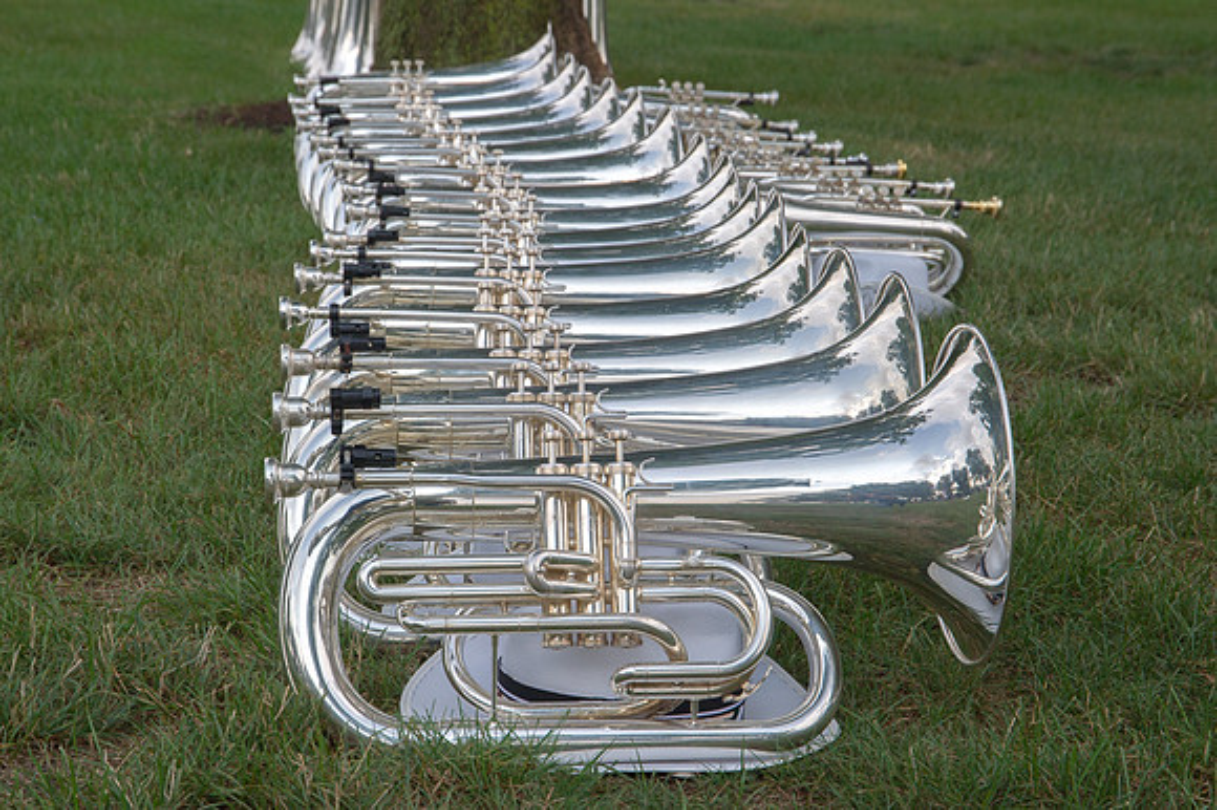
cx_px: 534
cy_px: 402
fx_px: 3012
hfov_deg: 22.8
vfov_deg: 15.3
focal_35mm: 89
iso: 320
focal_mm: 75
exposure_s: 1/400
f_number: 10
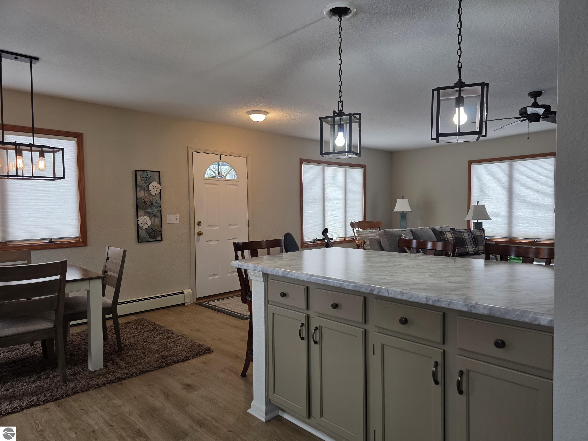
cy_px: 220
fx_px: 391
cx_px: 294
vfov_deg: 58.9
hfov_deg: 73.9
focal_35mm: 23
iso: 125
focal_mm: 6.3
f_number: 1.7
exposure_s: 1/120
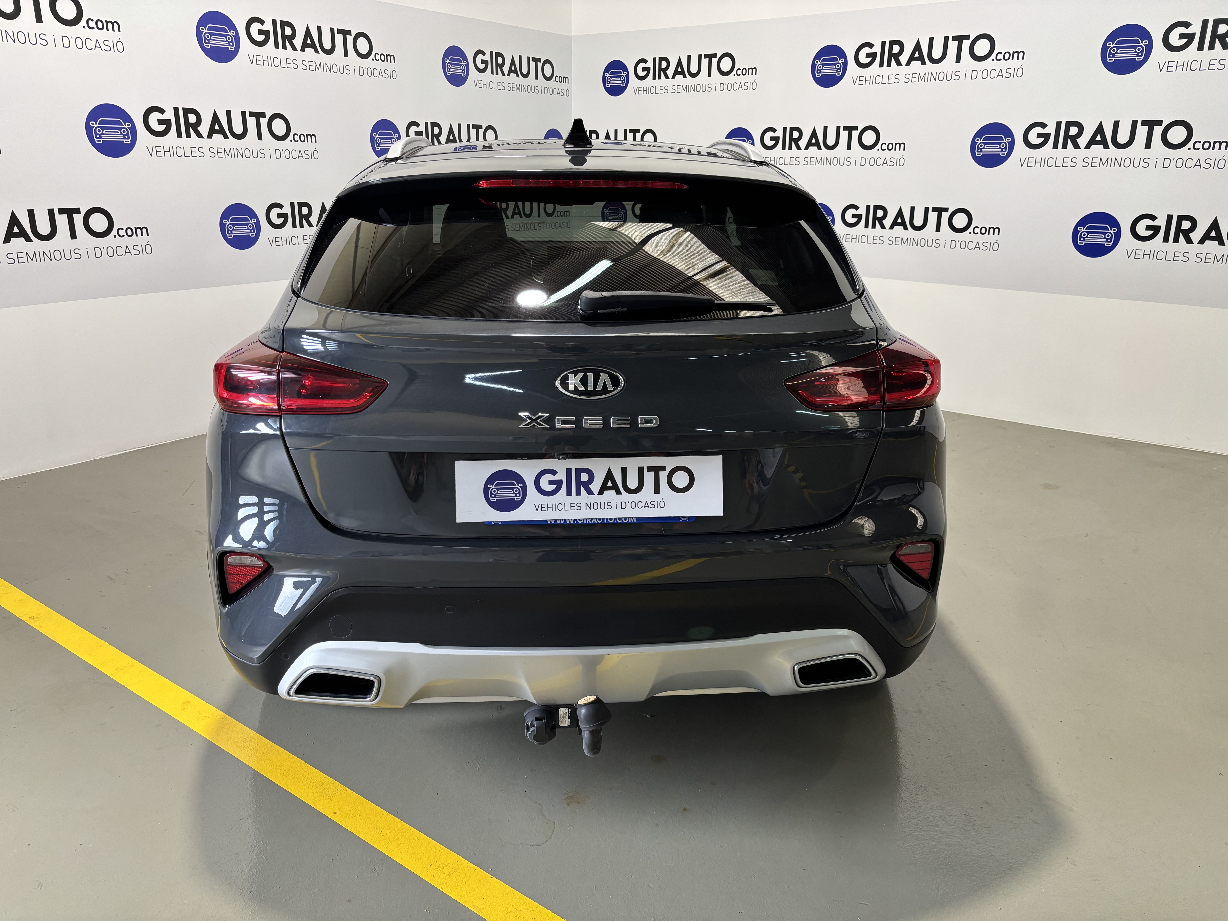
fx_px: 922
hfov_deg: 67.3
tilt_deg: -17.4
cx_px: 614
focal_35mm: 26
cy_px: 460
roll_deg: -0.9
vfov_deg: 53.1
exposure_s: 1/50
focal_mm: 5.96
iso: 125
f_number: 1.6
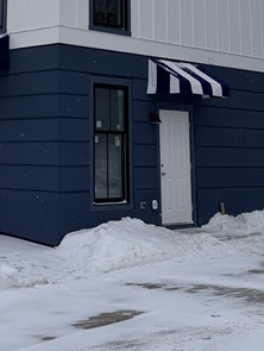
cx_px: 61
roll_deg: +0.3
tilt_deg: +11.2
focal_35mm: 78
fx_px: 791
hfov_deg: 18.8
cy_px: -8
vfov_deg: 23.8
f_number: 1.78
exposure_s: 1/7353
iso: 80
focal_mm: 6.76
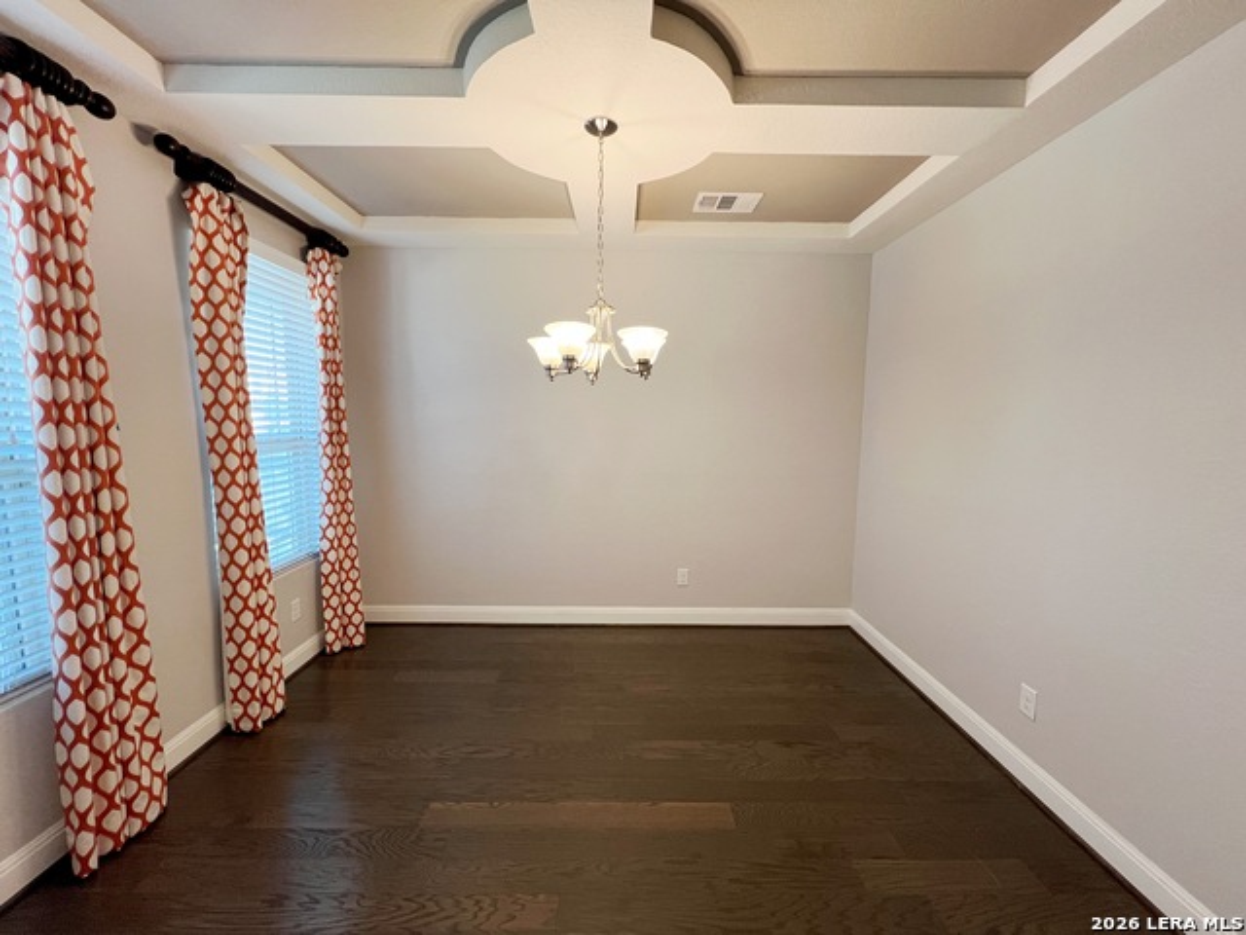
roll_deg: -1.2
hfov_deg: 106.2
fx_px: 468
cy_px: 468
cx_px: 623
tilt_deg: -6.9
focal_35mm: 13
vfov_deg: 89.9
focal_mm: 1.57
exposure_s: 1/60
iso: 160
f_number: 1.8
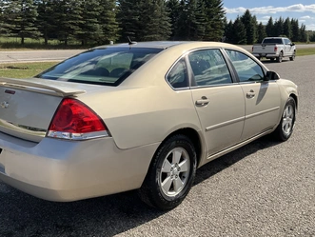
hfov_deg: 52.5
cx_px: 141
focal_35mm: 35
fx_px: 319
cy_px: 118
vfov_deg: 40.8
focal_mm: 3
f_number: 1.8
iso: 25
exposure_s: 1/2141
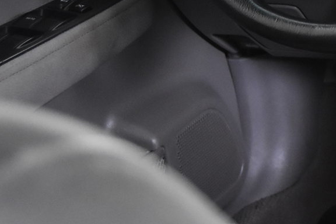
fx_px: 1213
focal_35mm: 130
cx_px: 555
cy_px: -26
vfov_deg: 10.4
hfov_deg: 14.3
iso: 2800
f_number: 3.2
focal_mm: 26
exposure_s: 1/40
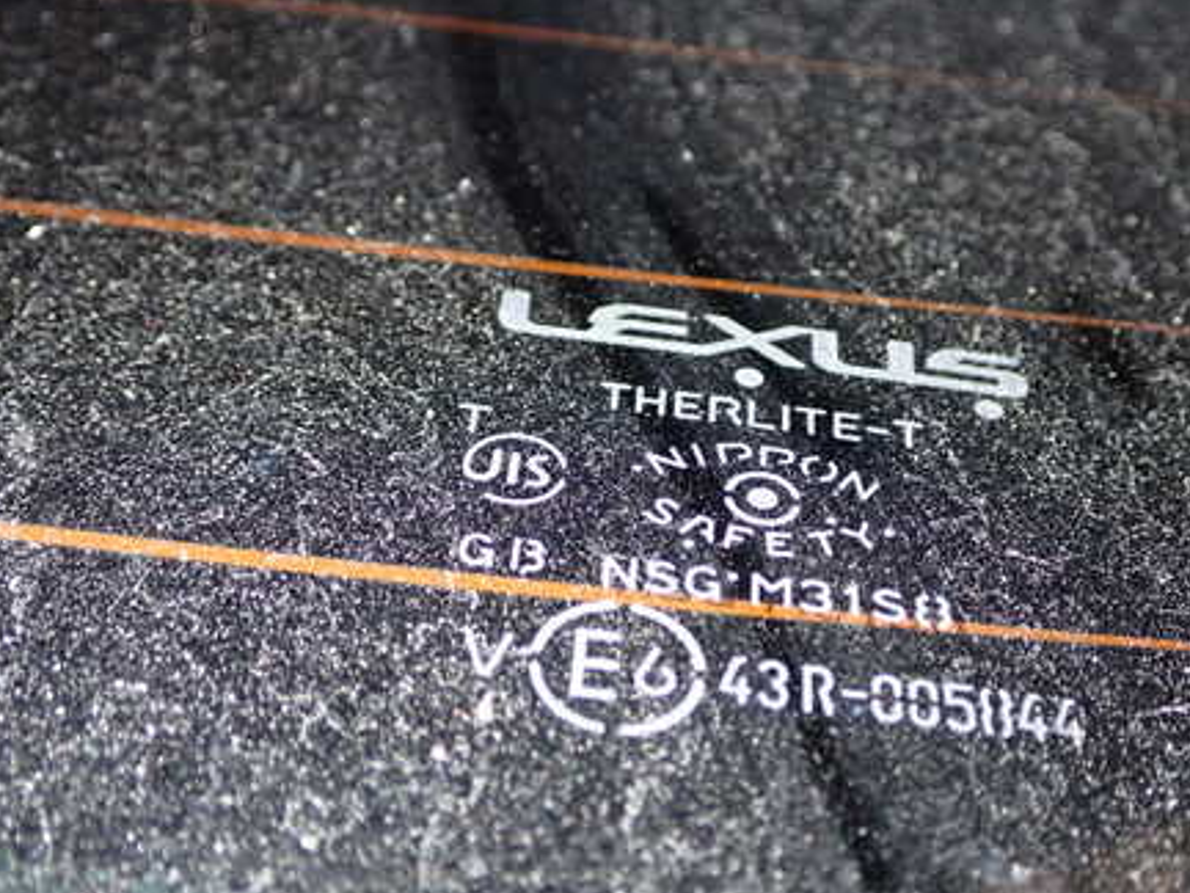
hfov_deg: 33.7
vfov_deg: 25.6
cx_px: 705
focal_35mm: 57
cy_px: 499
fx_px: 1959
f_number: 8
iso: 800
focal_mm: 7.31
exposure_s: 1/40
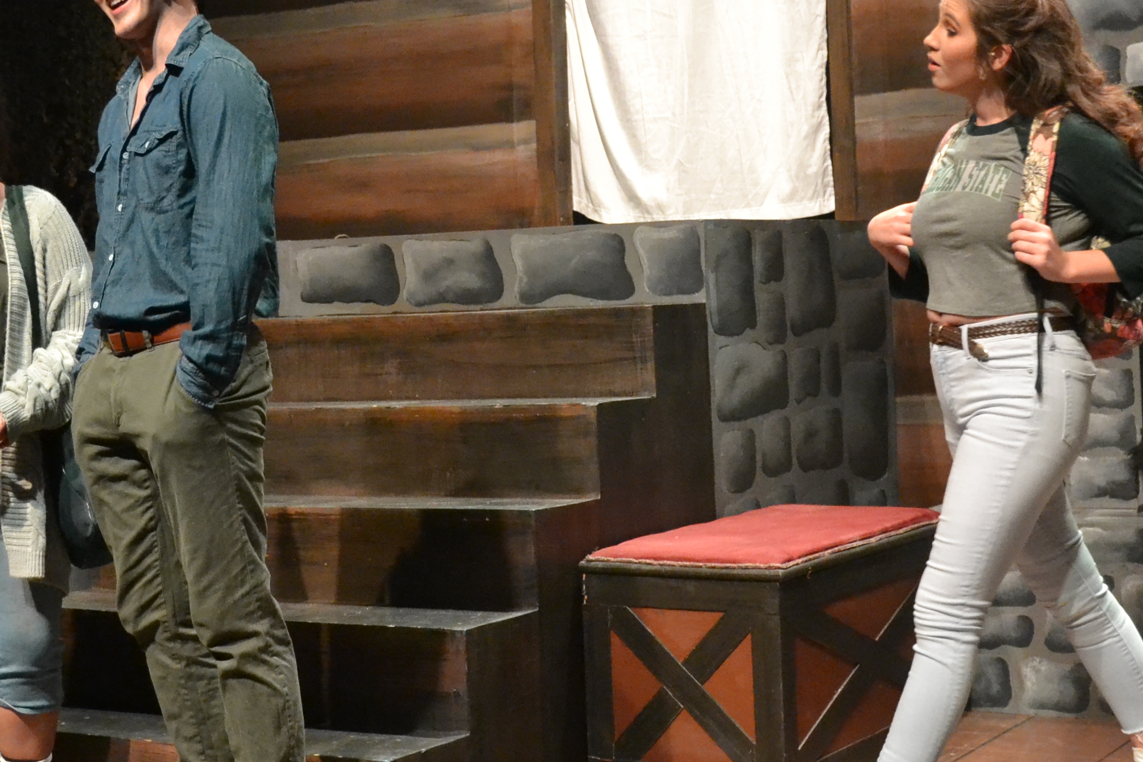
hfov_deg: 30.1
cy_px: 295
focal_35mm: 67
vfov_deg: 20.3
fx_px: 2127
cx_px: 518
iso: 3200
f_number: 3.5
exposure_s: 1/250
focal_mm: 20
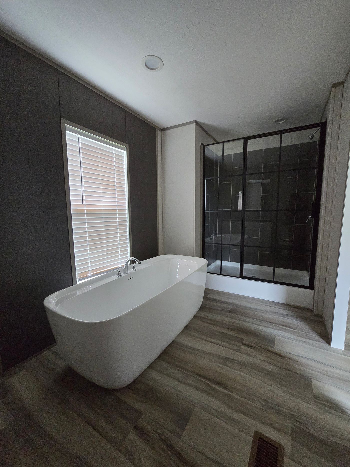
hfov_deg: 89.9
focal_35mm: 13
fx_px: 175
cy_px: 234
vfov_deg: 106.2
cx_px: 175
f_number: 2.2
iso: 640
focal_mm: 2.2
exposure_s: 1/100
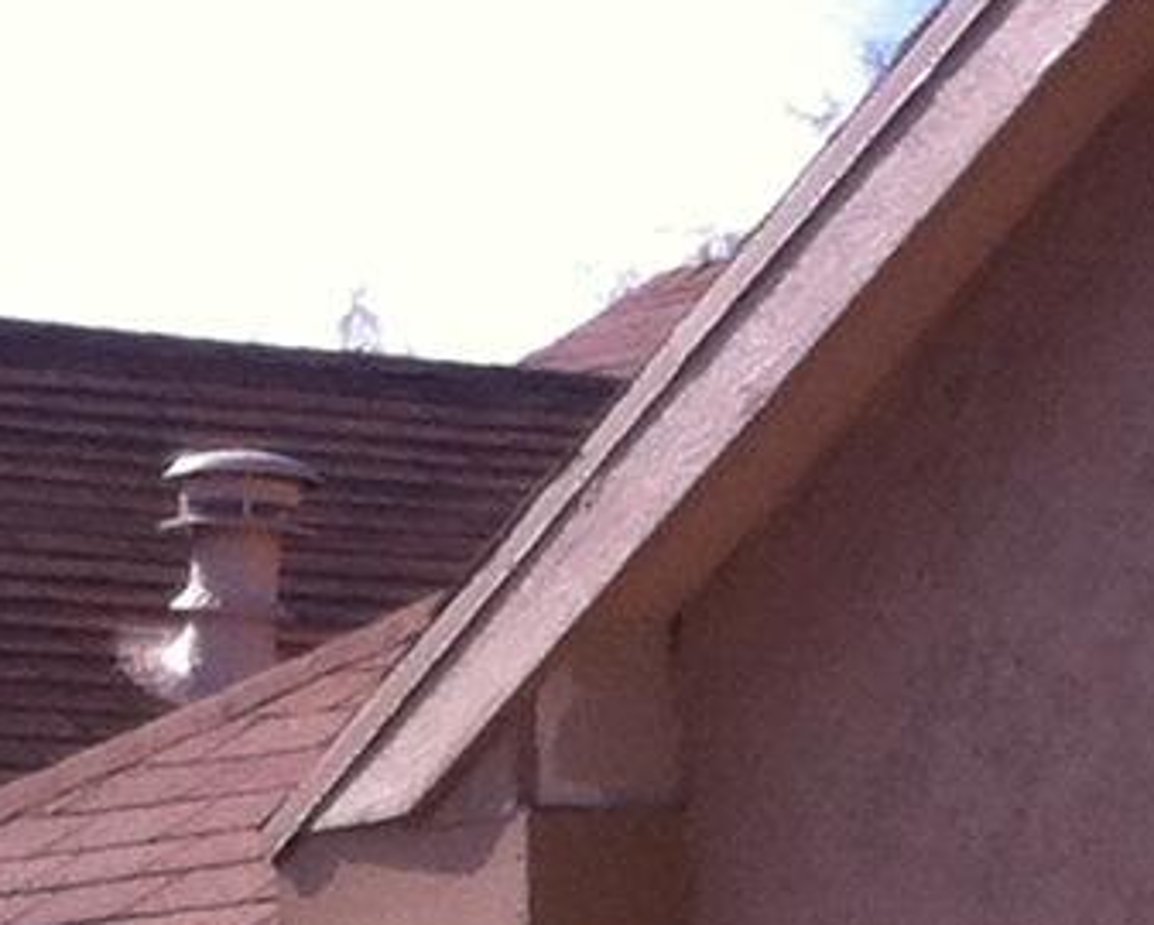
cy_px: 1603
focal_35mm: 262
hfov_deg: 7.4
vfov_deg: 5.8
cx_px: 681
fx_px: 8954
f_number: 2.8
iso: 80
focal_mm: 3.85
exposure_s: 1/1117
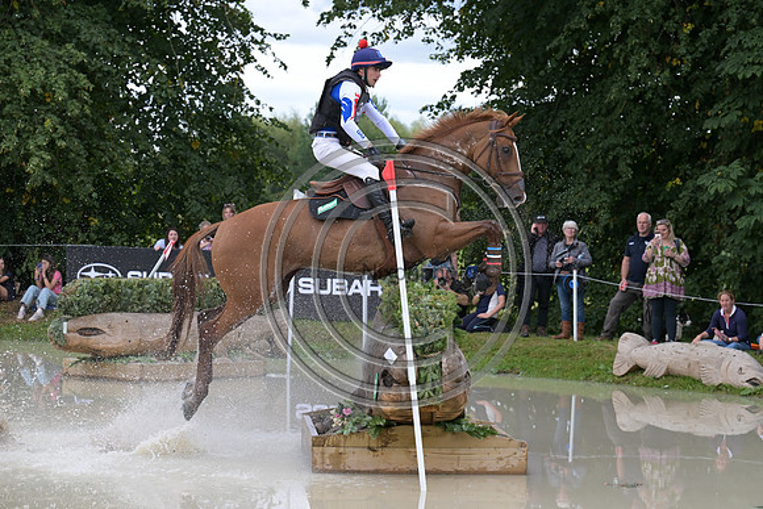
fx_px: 2162
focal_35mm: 102
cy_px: 254
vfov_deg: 13.4
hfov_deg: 20.0
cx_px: 382
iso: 1100
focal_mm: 102
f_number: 5.6
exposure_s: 1/1250
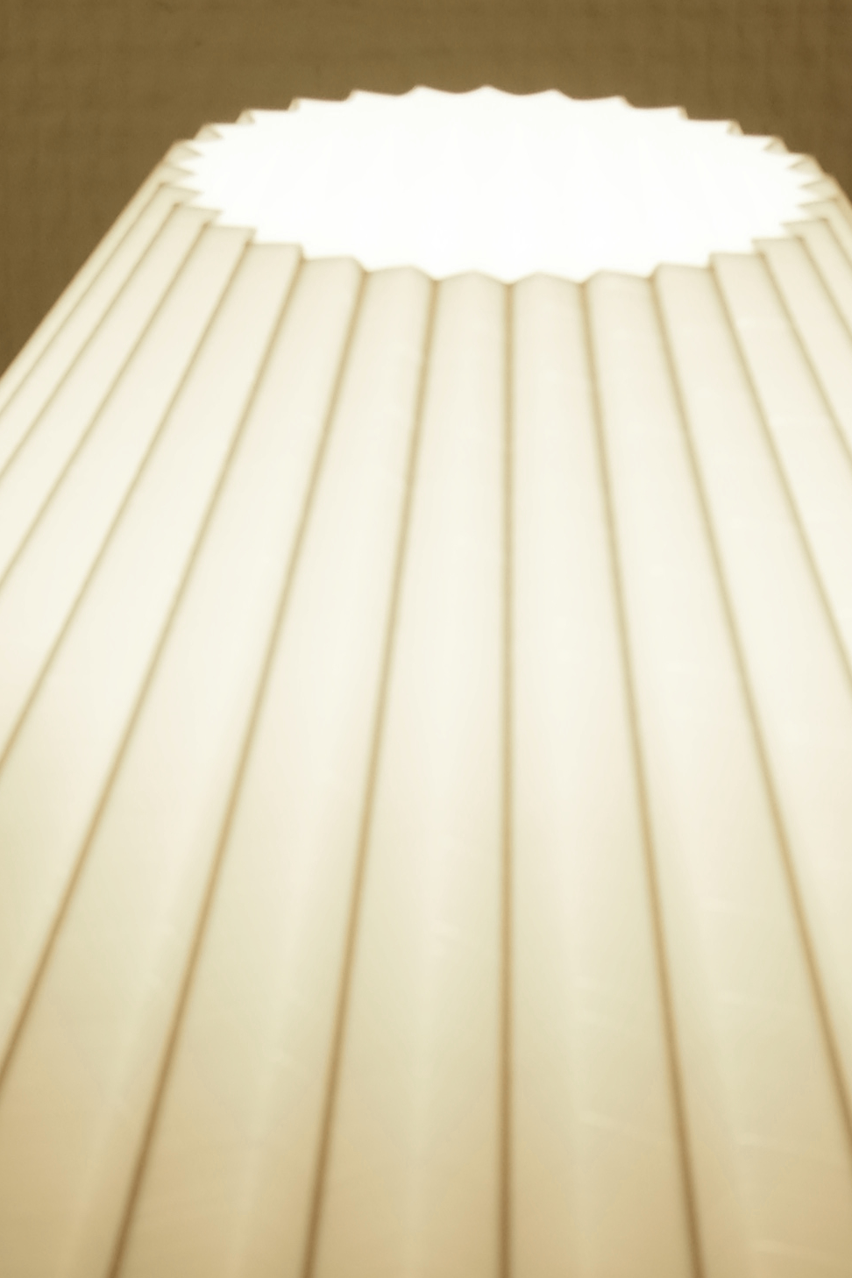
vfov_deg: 11.2
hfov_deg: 7.7
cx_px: 451
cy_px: 1758
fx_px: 6319
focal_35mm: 178
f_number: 5
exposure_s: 1/140
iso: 400
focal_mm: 35
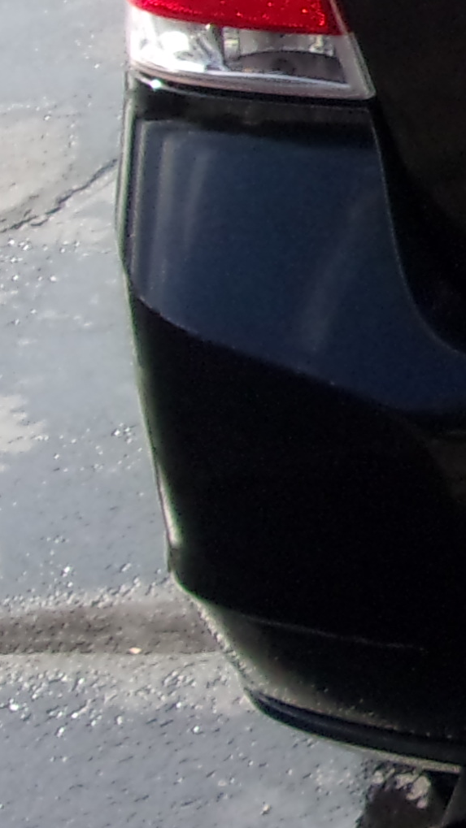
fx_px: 2922
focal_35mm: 133
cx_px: 1248
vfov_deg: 16.0
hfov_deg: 8.1
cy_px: 102
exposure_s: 1/140
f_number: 10.4
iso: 200
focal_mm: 4.9
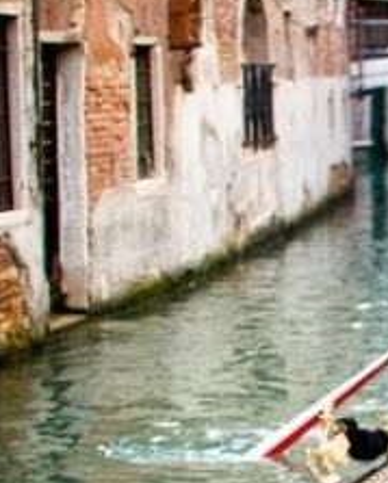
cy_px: 348
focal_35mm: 126
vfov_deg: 15.2
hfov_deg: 12.2
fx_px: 1805
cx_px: 336
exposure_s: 1/800
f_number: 1.4
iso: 200
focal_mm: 50
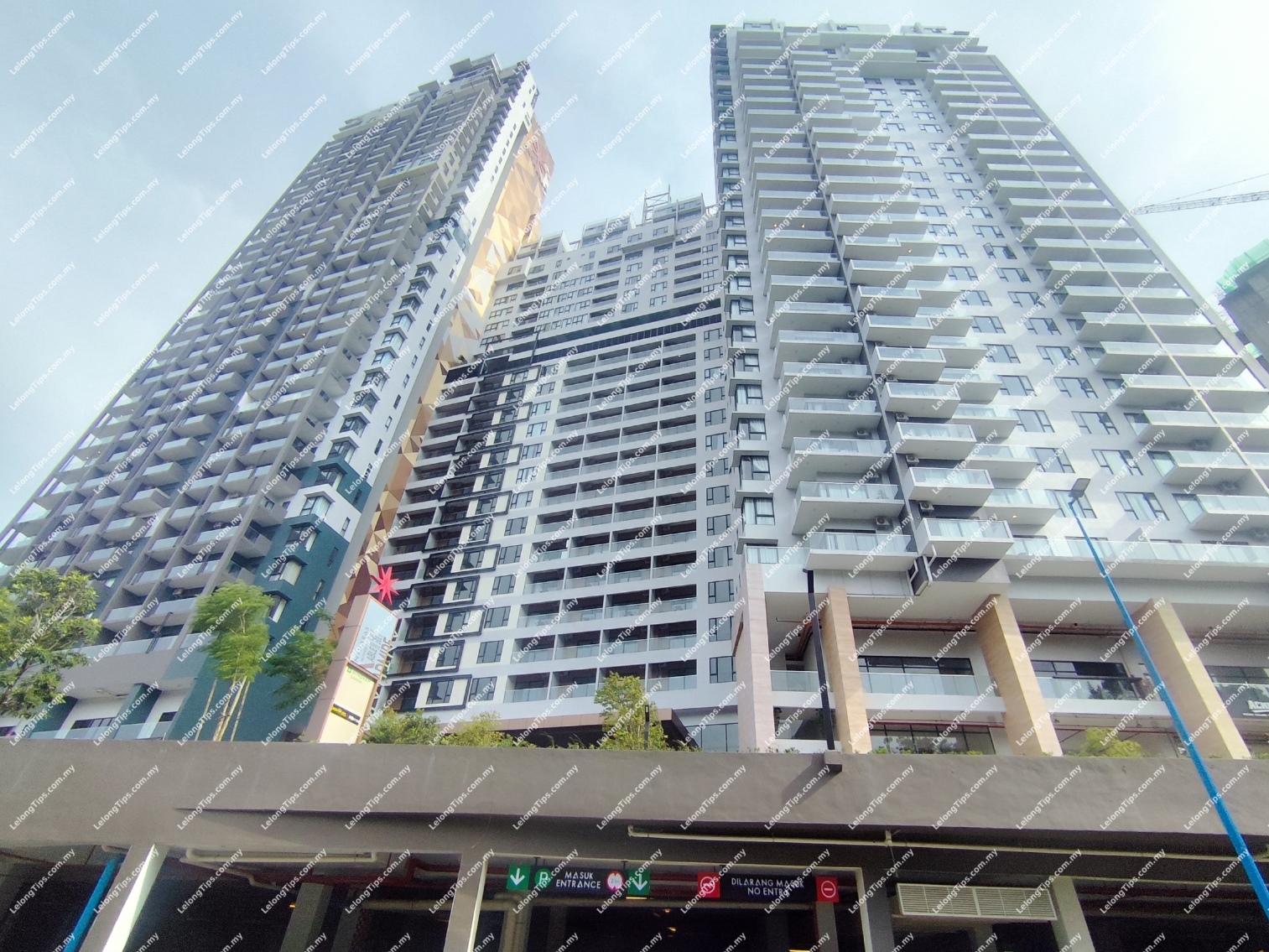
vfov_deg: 78.1
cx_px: 634
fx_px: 587
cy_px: 476
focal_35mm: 16
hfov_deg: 94.5
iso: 50
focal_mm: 1.65
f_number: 2.2
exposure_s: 1/1854
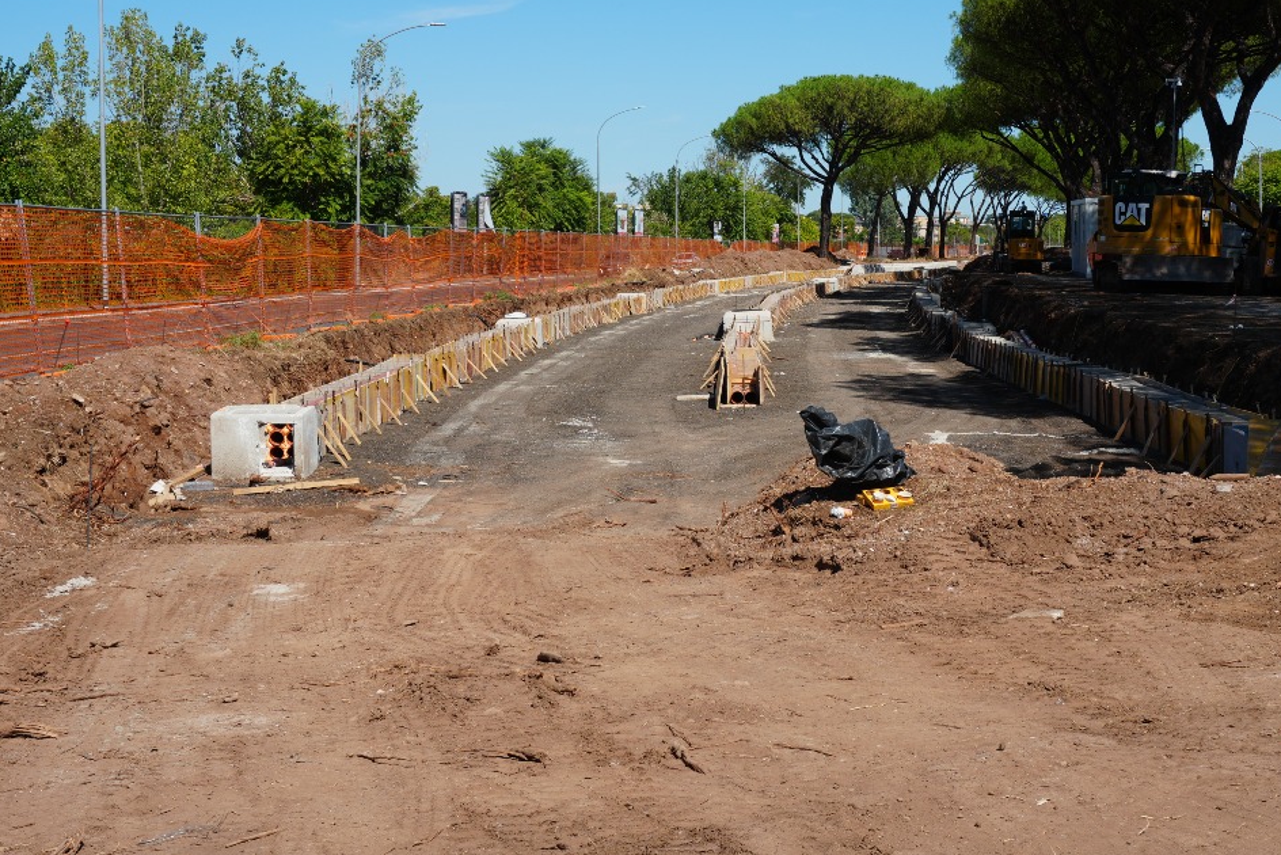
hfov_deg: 32.8
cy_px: 314
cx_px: 768
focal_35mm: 61
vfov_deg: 22.2
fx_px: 2171
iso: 100
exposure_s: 1/200
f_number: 11
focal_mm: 32
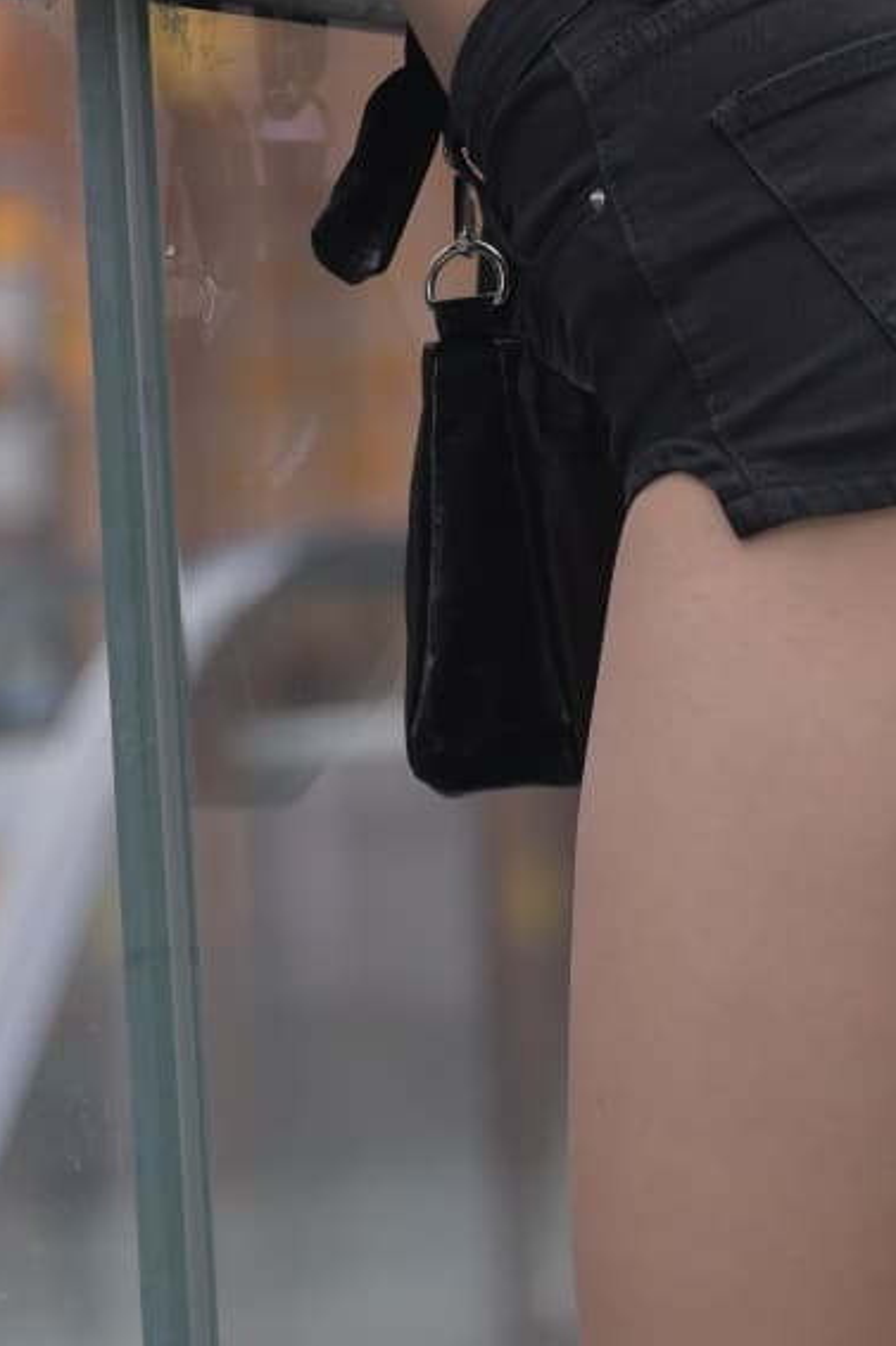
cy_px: -376
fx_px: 14493
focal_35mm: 388
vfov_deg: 5.3
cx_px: 501
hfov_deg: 3.5
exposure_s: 1/800
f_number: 4
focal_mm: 122
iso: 720
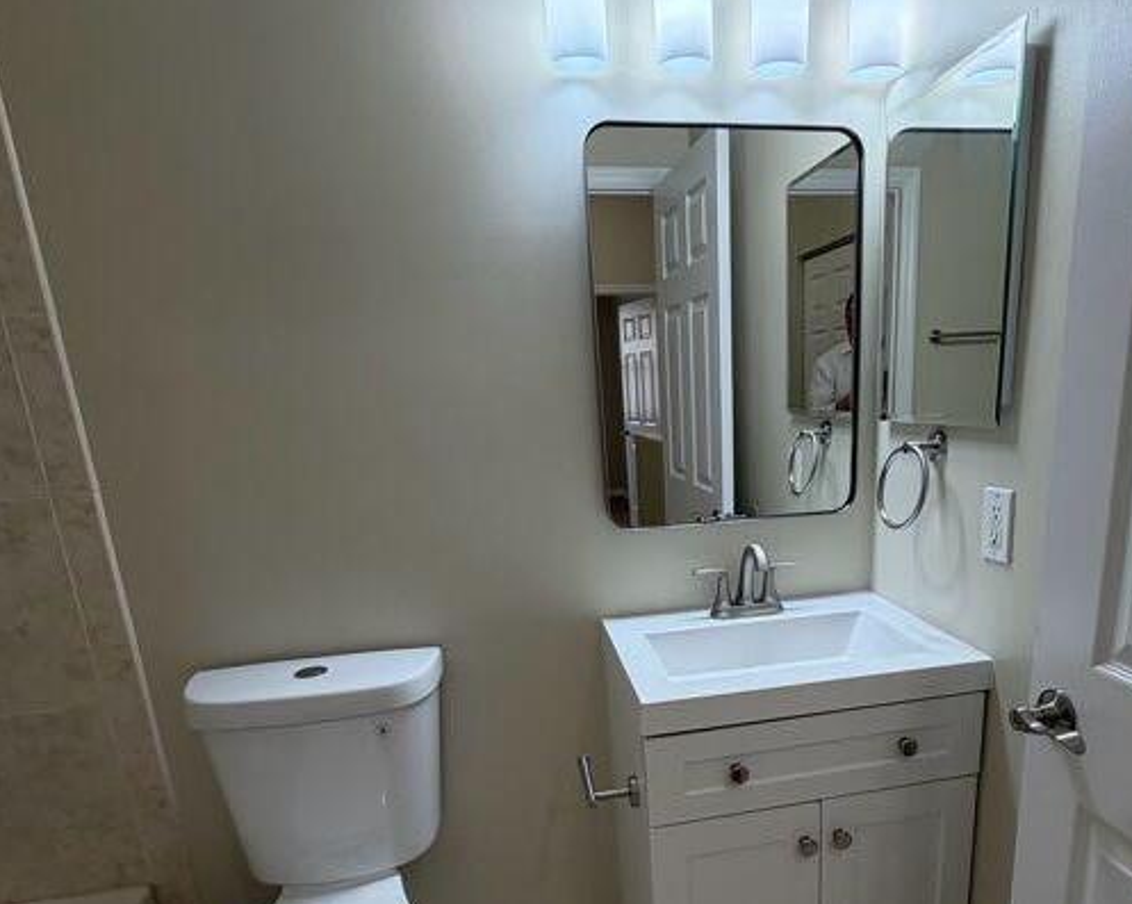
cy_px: 613
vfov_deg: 59.2
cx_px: 671
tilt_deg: -16.5
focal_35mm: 23
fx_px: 770
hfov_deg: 72.0
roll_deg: +2.3
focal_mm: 2.22
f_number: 2.2
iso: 125
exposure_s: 1/120
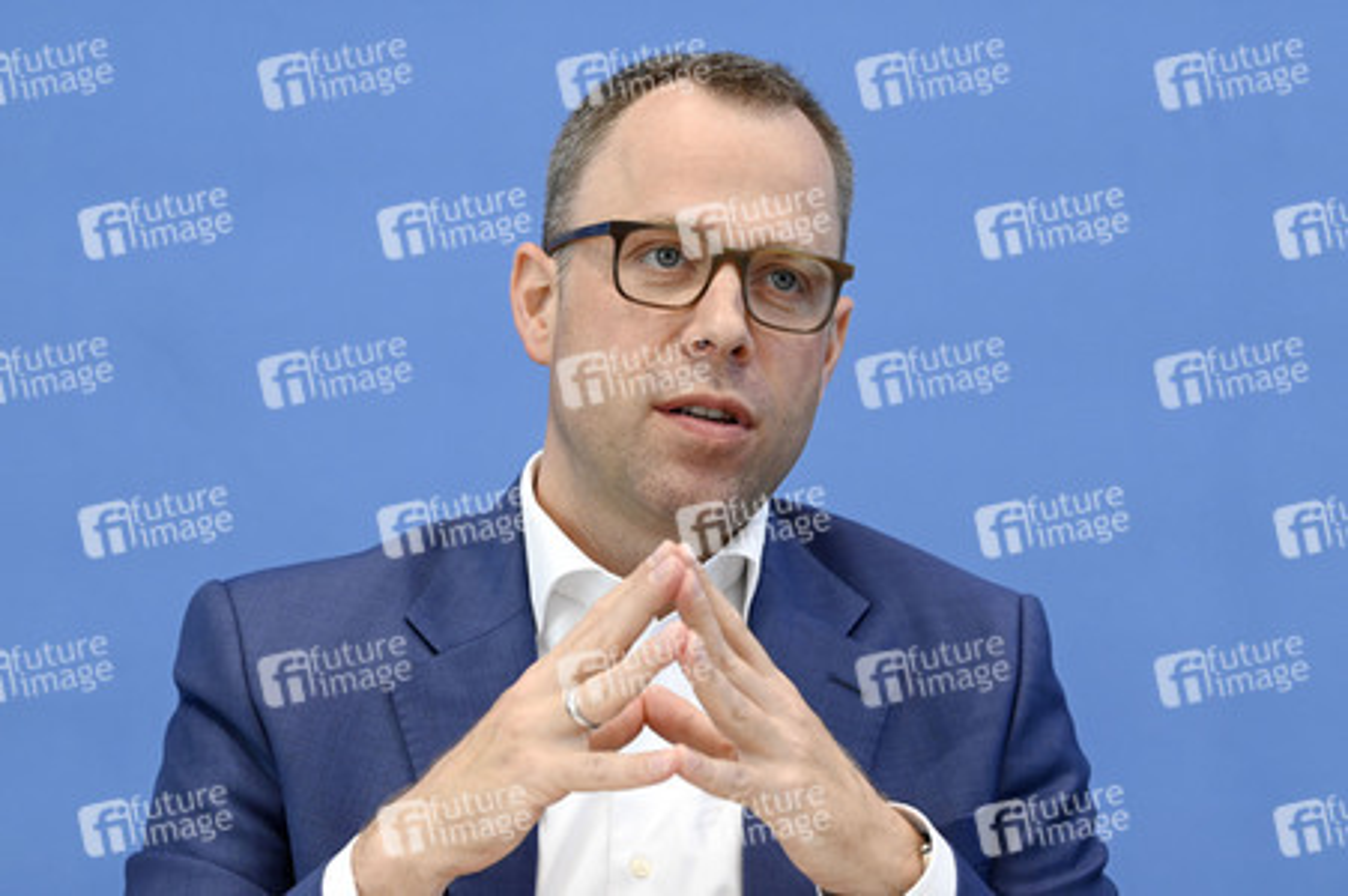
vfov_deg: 9.8
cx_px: 674
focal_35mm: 140
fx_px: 5238
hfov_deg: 14.7
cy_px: 448
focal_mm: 140
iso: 3200
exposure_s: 1/640
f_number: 5.6
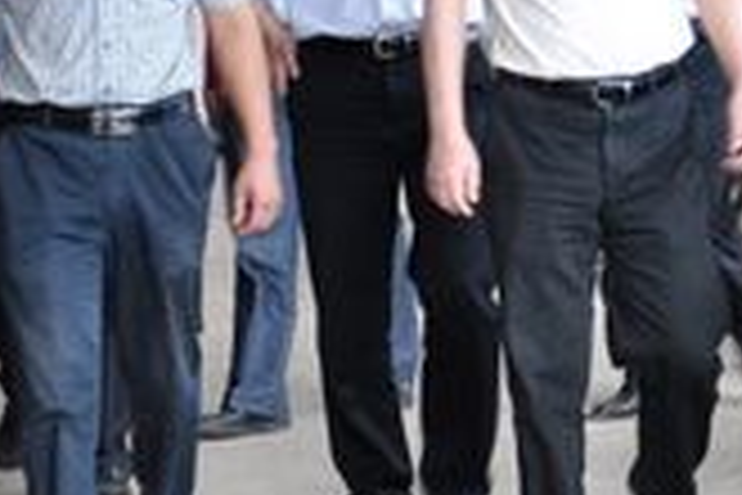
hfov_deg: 10.7
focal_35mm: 191
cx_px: 571
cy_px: 45
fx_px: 3936
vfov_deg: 7.2
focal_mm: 42
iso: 320
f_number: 5.6
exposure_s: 1/30
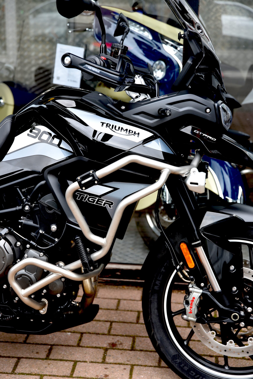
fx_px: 737
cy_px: 190
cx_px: 126
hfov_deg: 19.5
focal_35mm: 70
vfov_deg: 28.8
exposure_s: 1/80
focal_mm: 70
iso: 100
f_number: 4.5
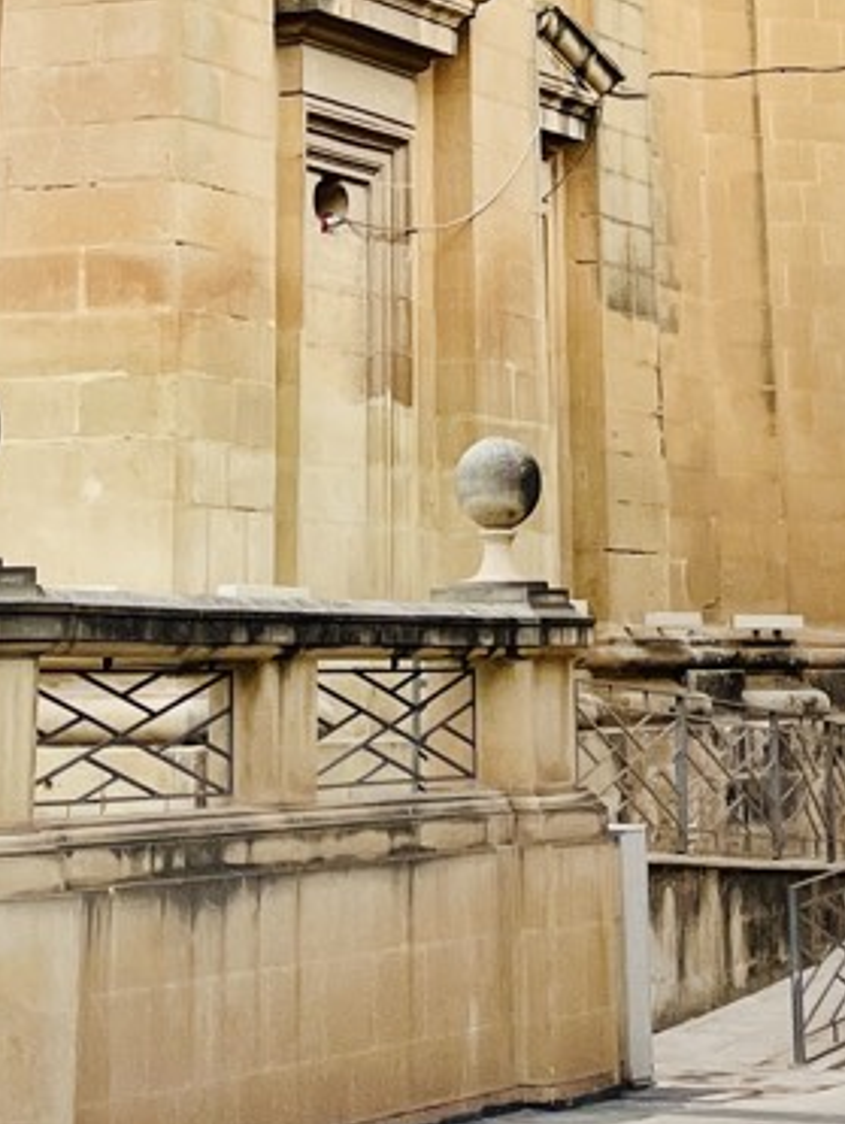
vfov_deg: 15.2
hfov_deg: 13.2
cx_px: 424
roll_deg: +1.9
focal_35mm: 112
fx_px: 3639
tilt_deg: +23.9
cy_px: -903
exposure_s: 1/1355
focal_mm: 5.1
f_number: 1.6
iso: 50
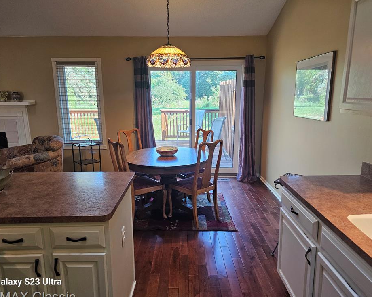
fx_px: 275
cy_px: 151
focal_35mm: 25
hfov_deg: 68.1
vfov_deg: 56.8
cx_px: 182
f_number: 1.7
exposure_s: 1/120
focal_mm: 6.3
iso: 200
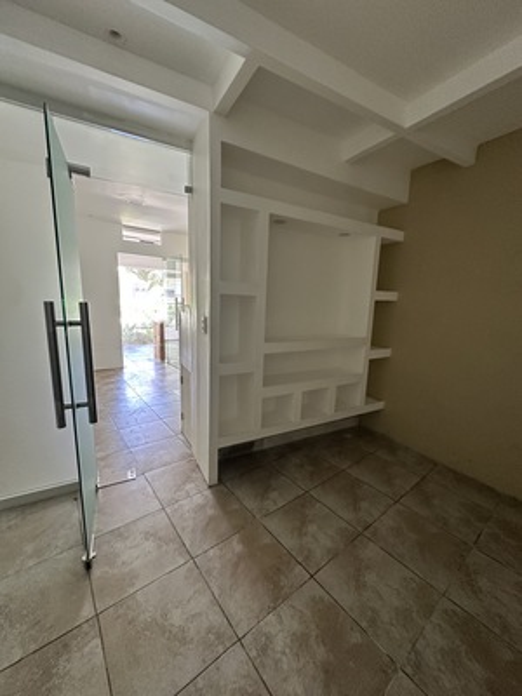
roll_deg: -2.0
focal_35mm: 14
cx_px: 261
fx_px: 281
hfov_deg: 85.7
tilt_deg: -8.7
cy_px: 348
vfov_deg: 102.1
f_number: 2.2
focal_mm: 2.22
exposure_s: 1/60
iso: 500
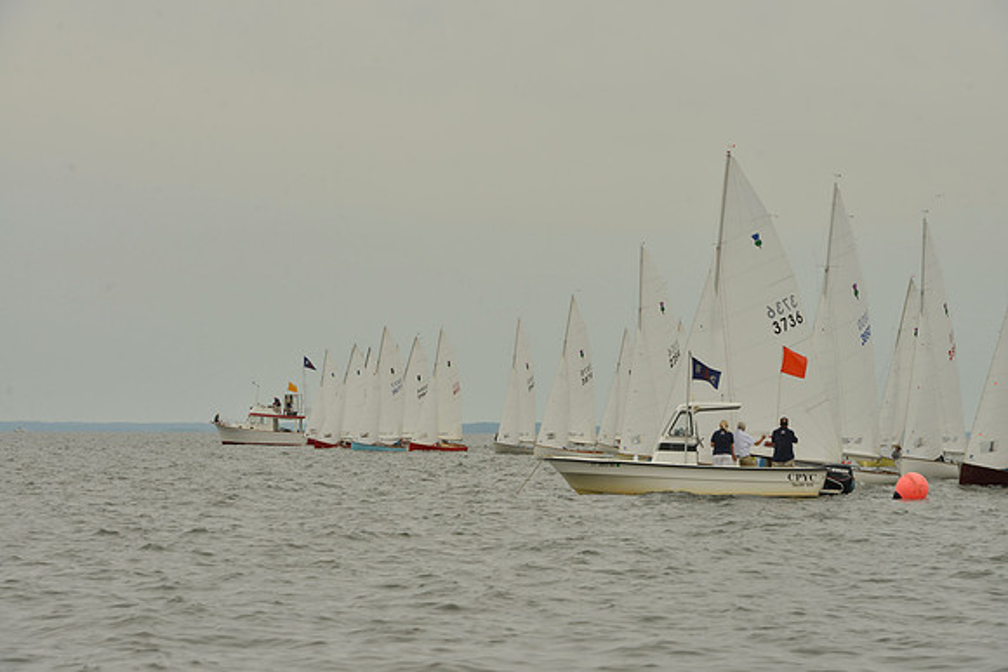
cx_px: 504
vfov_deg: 11.2
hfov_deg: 16.8
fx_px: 3417
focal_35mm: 122
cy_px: 336
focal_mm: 122
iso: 400
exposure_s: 1/640
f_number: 13
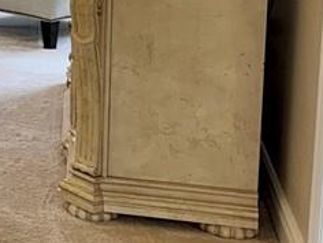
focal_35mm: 104
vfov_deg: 13.8
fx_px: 970
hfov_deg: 15.0
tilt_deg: -8.0
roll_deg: +1.8
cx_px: -345
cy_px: -56
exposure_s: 1/120
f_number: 1.78
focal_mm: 6.76
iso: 125
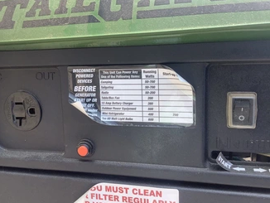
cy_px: 95
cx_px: 111
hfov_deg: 48.7
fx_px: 297
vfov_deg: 37.8
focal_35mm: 38
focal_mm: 3.3
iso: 25
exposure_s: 1/375
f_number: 2.4
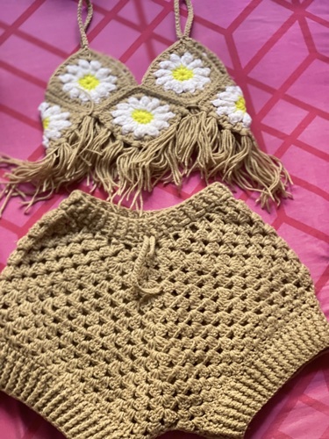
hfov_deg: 22.9
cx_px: 164
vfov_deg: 30.3
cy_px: 220
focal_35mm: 64
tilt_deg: -68.7
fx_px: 811
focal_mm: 7.5
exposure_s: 1/40
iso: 400
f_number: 2.2
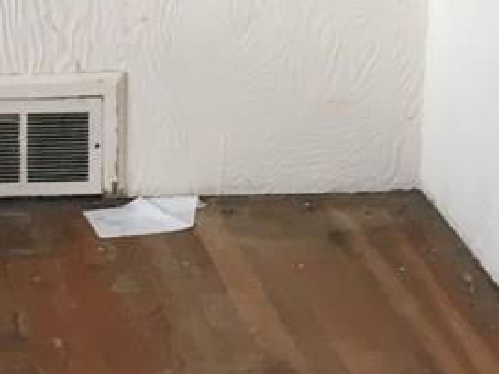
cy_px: -308
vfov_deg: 12.4
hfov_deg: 16.8
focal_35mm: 109
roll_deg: +2.5
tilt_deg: -8.1
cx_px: -178
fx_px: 1571
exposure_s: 1/30
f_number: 2.2
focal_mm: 4.15
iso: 64
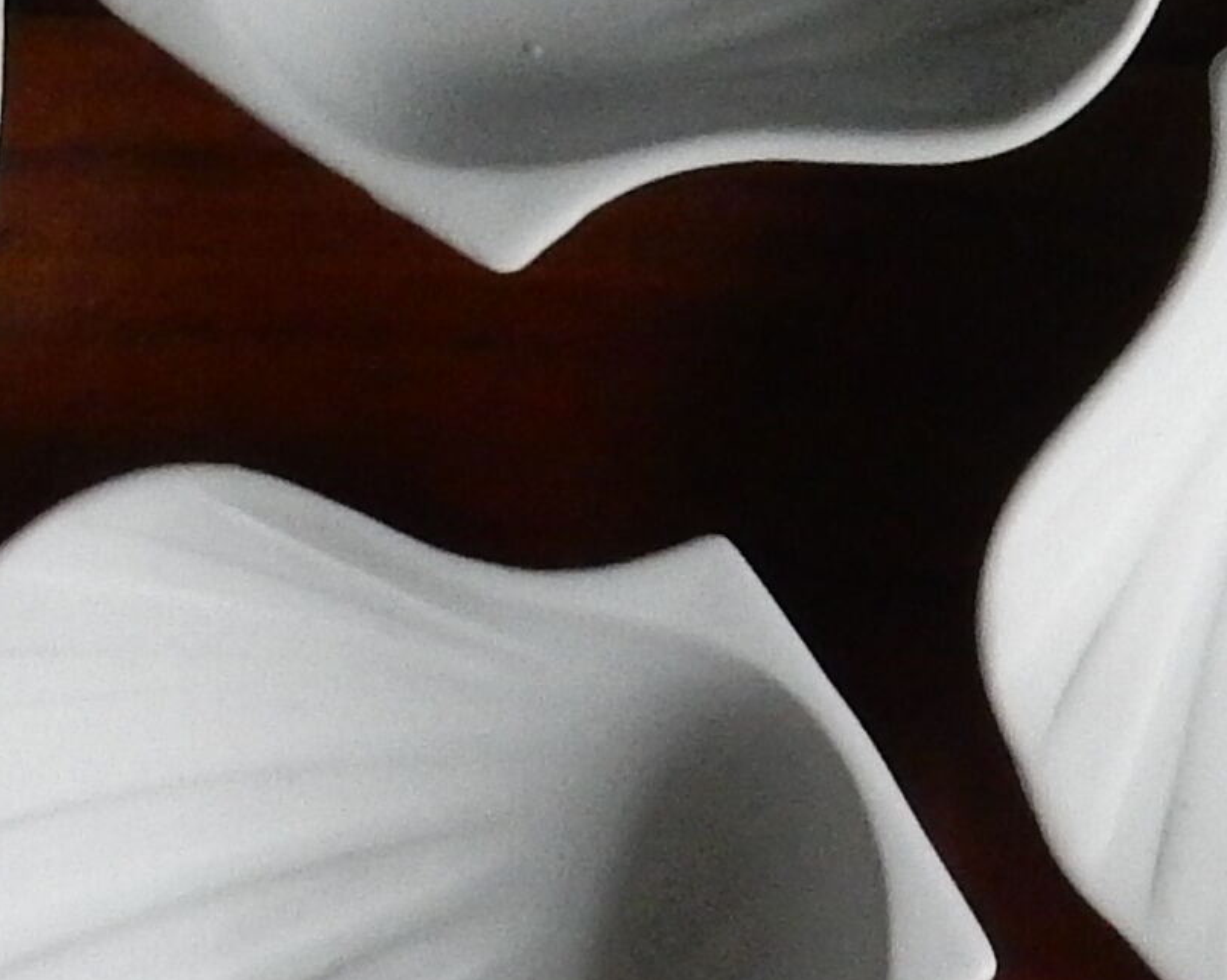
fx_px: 7296
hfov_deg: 9.5
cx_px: 1544
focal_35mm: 201
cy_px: 113
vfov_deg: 7.7
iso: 500
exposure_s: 1/40
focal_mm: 6.4
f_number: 4
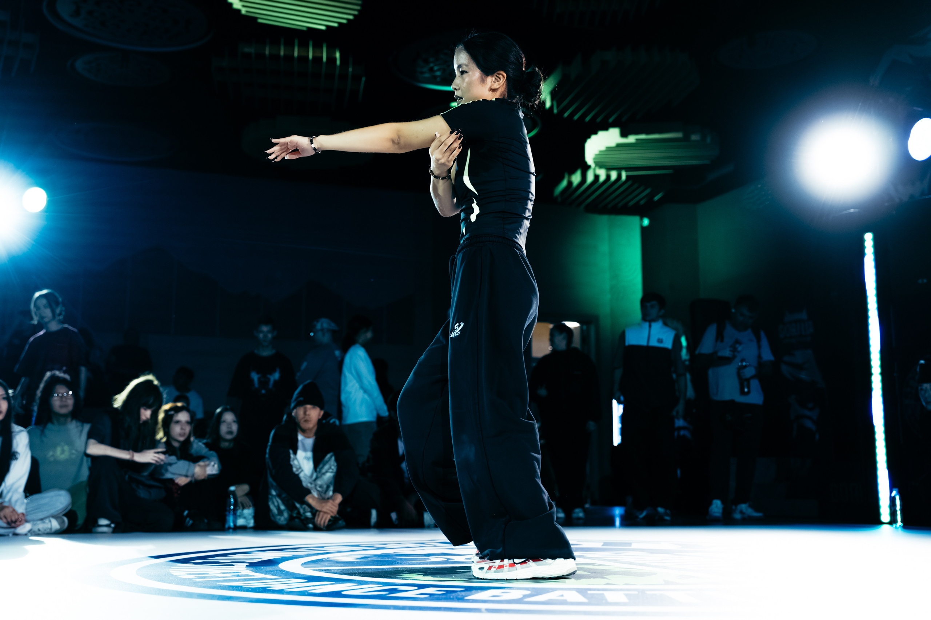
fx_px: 1100
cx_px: 449
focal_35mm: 43
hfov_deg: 45.9
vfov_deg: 31.5
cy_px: 309
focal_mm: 40
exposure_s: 1/800
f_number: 2.8
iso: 2500
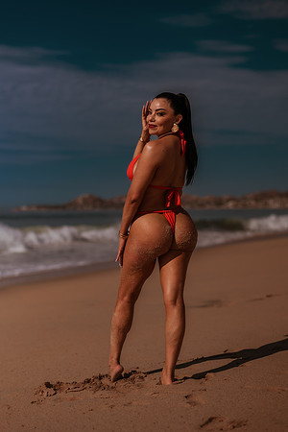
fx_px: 696
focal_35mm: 58
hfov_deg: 23.4
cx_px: 144
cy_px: 216
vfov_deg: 34.5
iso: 50
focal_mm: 58
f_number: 2.2
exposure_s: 1/8000
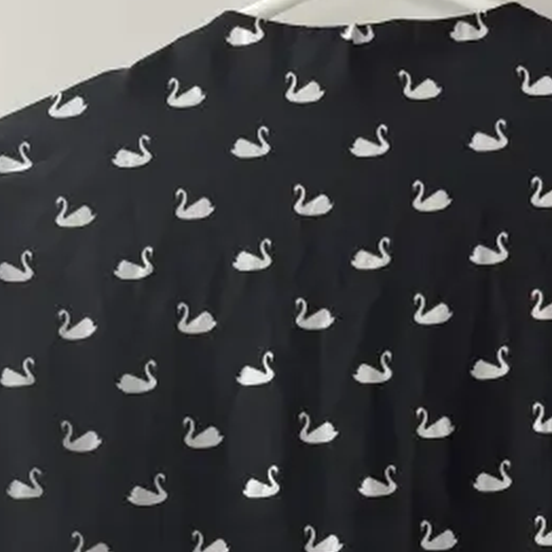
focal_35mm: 65
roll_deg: +1.3
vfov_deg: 23.1
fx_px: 1173
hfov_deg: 26.3
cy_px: 744
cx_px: 385
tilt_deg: -1.0
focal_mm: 6.76
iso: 800
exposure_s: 1/58
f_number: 1.78
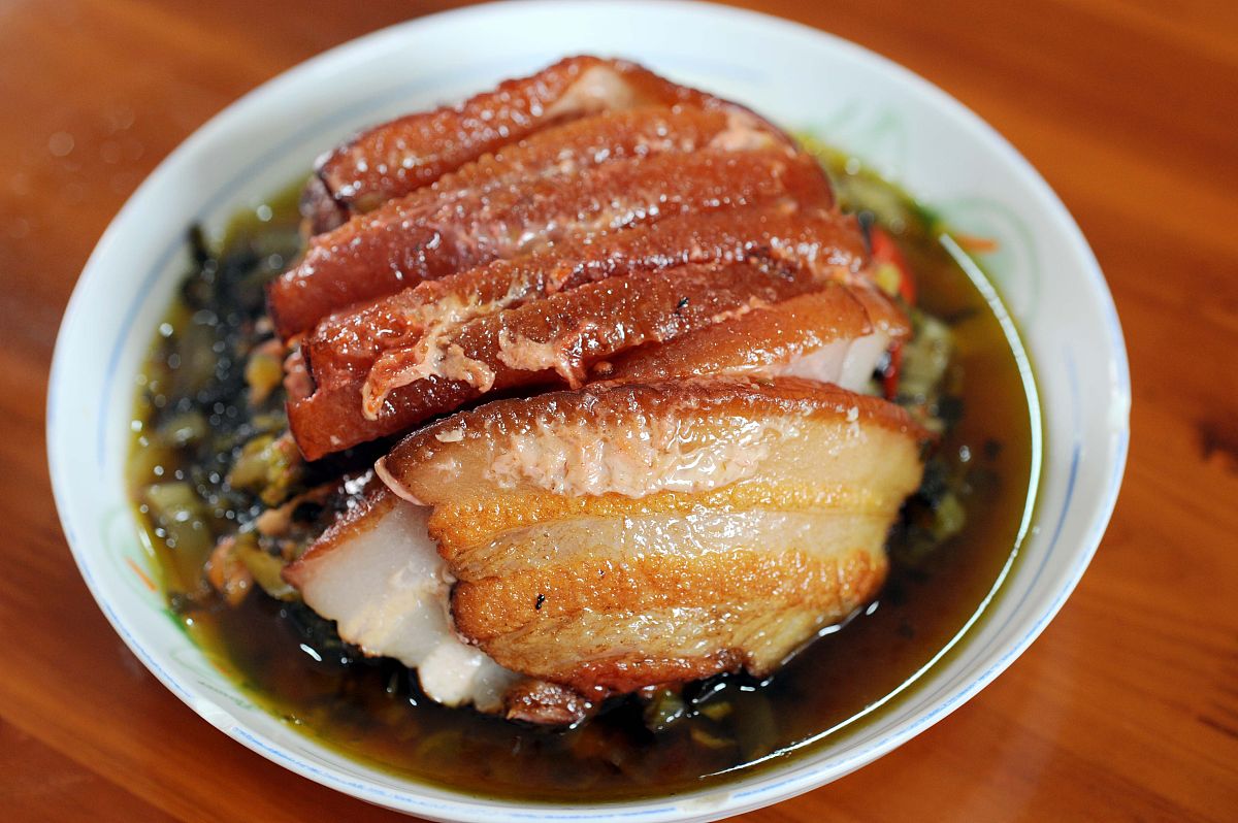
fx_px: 2062
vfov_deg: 22.6
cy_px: 412
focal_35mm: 60
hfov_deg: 33.4
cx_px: 619
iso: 640
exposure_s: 1/60
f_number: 5
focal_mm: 60
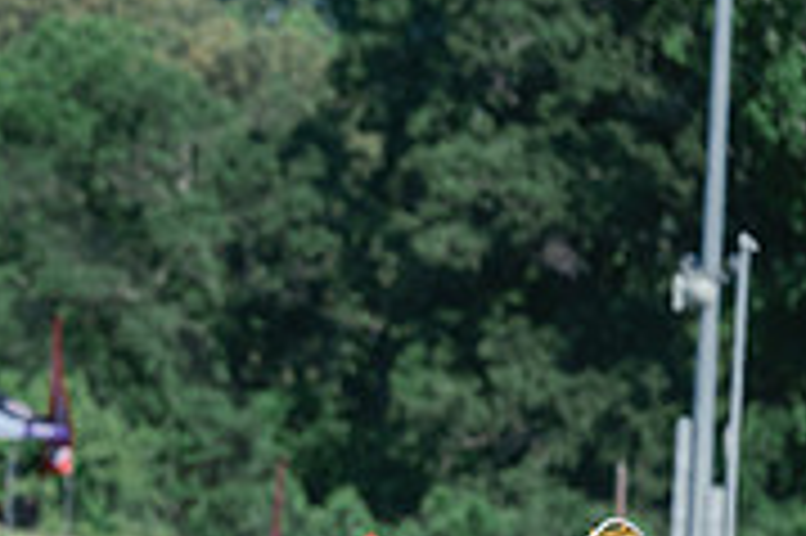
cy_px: 799
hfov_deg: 3.2
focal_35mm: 648
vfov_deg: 2.1
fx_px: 14494
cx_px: -450
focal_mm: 200
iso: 400
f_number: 5.6
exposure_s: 1/2000
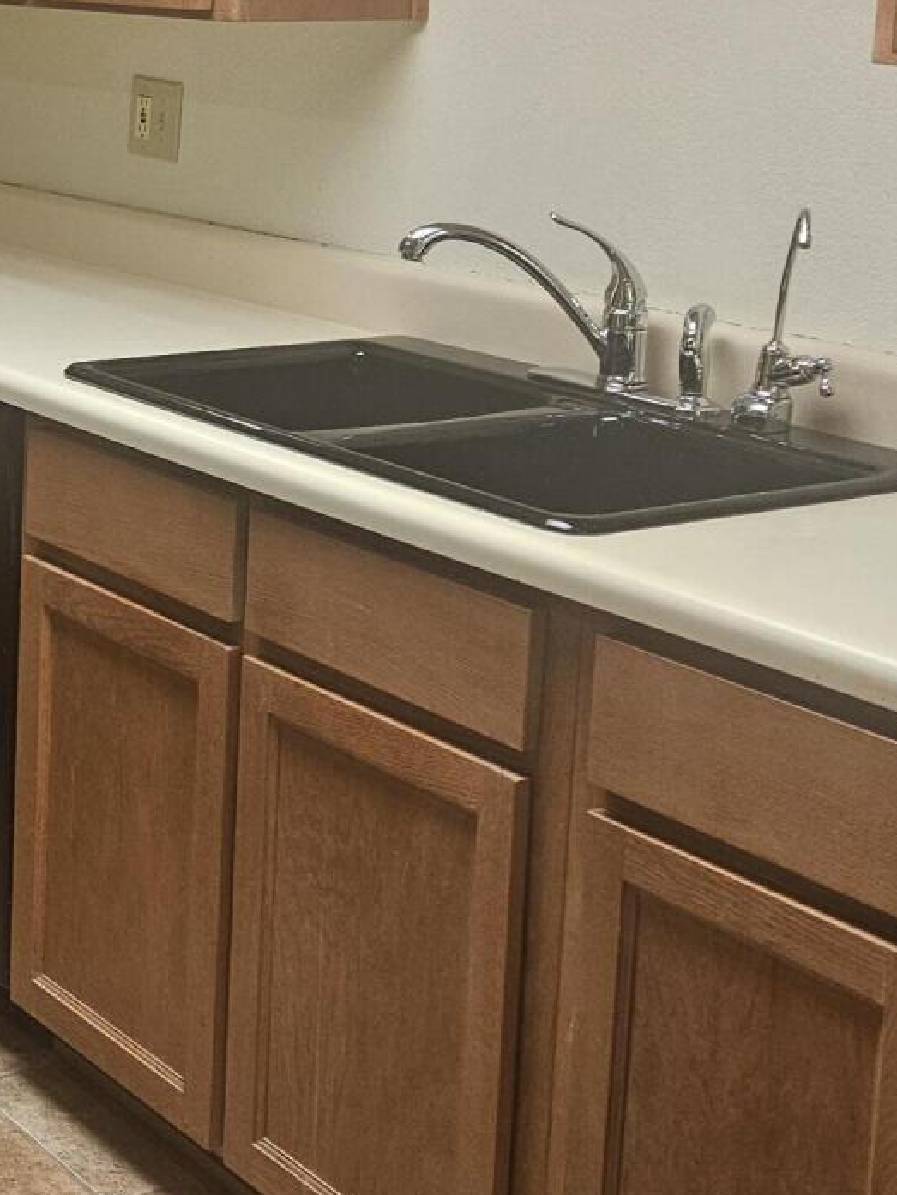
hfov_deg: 20.8
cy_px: 314
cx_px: -178
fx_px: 2280
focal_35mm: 66
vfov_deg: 29.0
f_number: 1.8
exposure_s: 1/120
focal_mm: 5.4
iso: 100
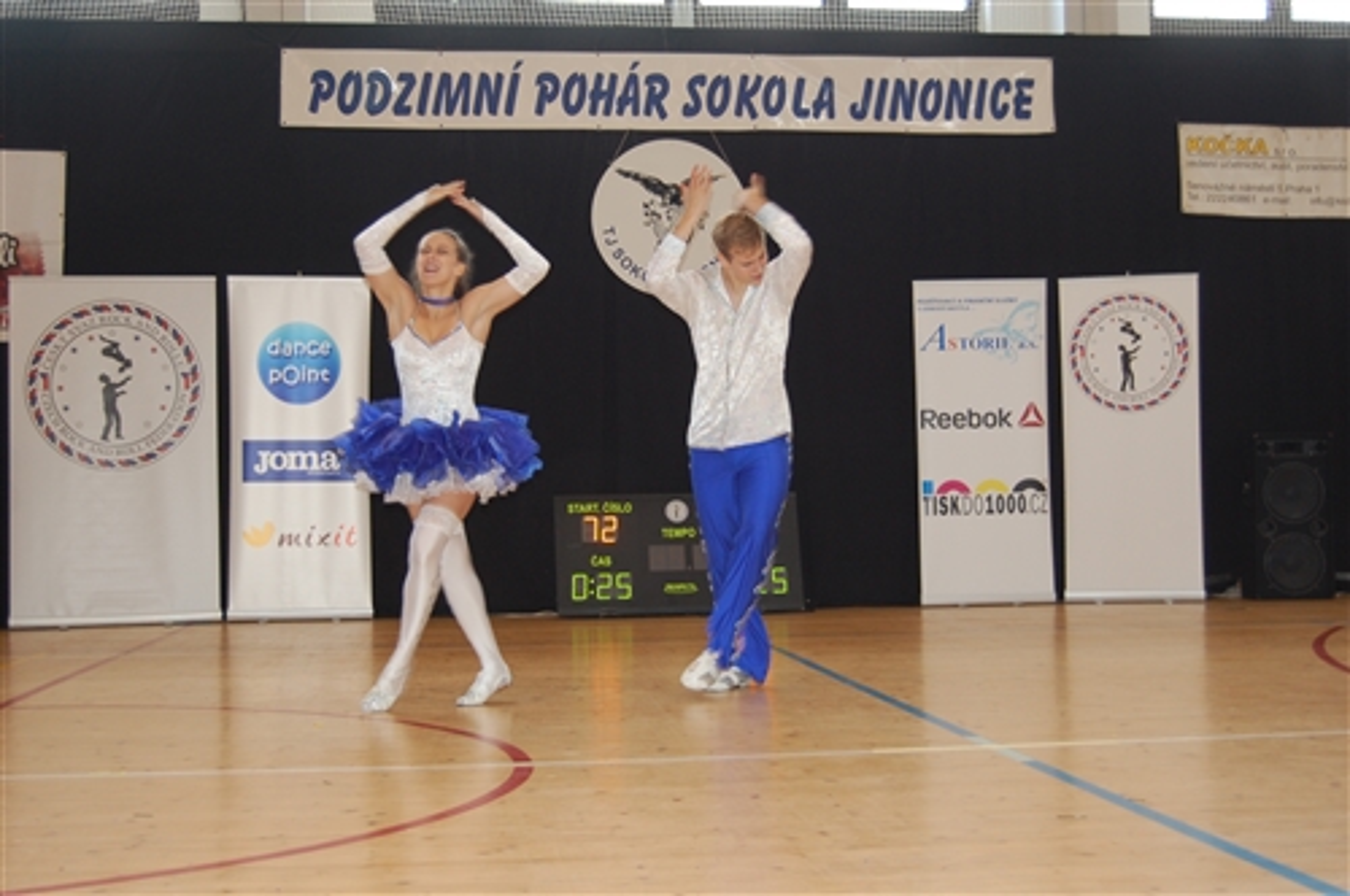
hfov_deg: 41.2
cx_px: 675
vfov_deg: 28.0
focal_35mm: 48
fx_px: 1798
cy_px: 448
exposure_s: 1/60
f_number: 4.5
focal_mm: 32
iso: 450
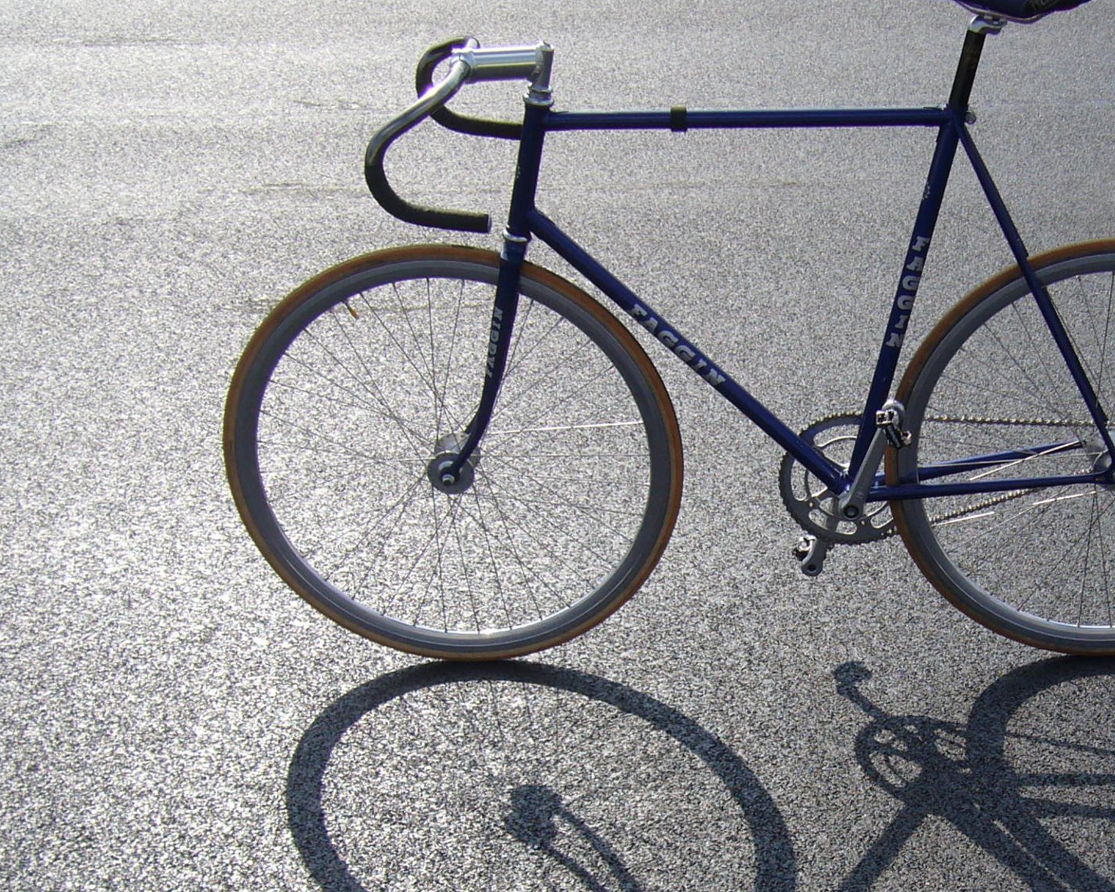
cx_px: 805
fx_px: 1947
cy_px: 636
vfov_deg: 25.6
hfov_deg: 31.5
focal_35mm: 59
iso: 80
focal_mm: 5.8
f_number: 5.6
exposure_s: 1/400
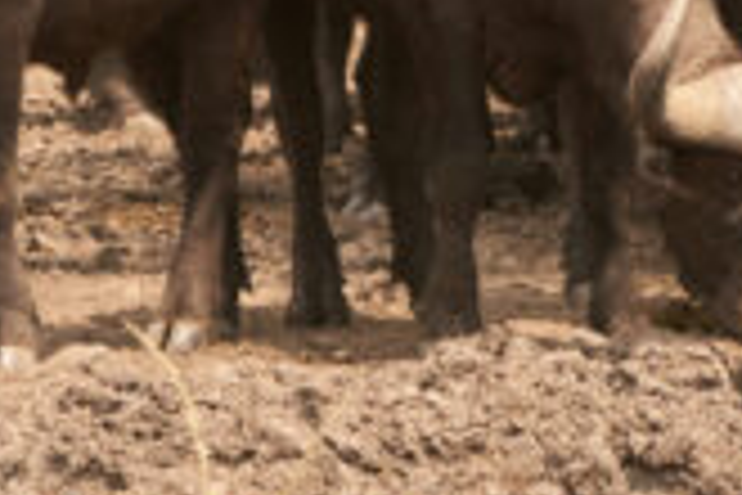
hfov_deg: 2.8
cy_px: -230
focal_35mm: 729
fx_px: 15024
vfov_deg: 1.9
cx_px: -216
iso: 2500
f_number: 20
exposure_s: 1/320
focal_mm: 200
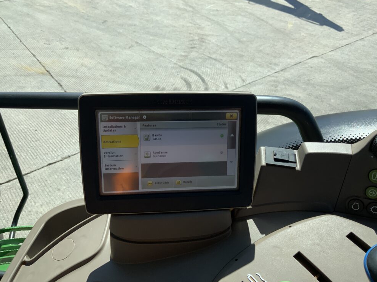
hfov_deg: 60.0
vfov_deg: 46.8
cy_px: 136
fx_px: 327
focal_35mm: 30
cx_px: 192
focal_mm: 3
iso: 16
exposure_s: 1/1168
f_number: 1.8
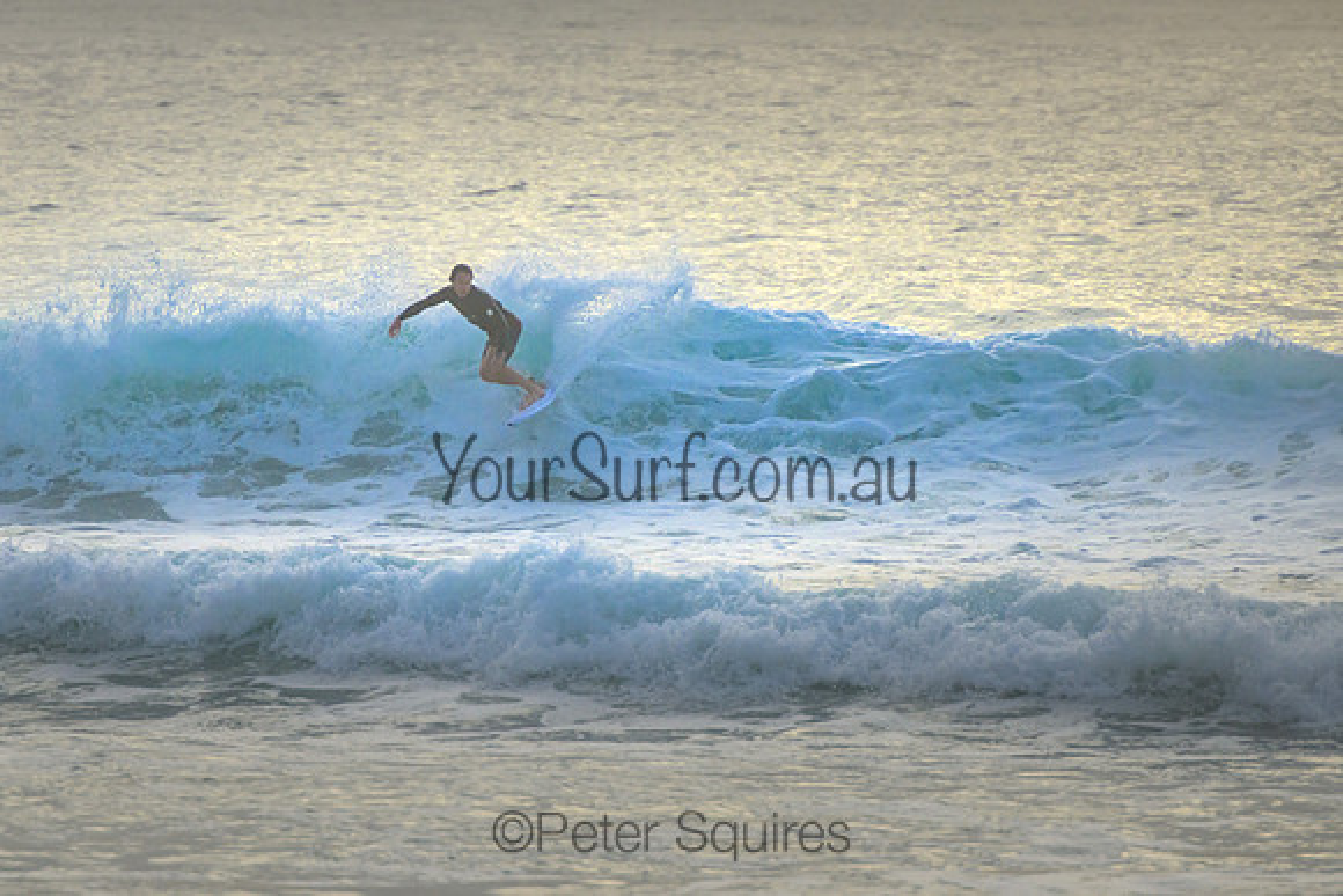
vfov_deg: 2.5
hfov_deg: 3.7
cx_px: 514
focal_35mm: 550
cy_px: 365
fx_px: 20514
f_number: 5.6
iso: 720
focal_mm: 400
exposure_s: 1/2000
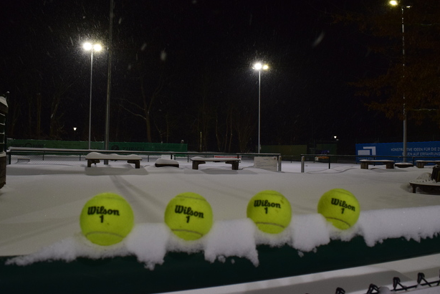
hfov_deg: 65.4
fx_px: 342
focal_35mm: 28
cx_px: 214
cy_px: 145
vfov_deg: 46.4
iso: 1400
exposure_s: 1/60
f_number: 8
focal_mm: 18
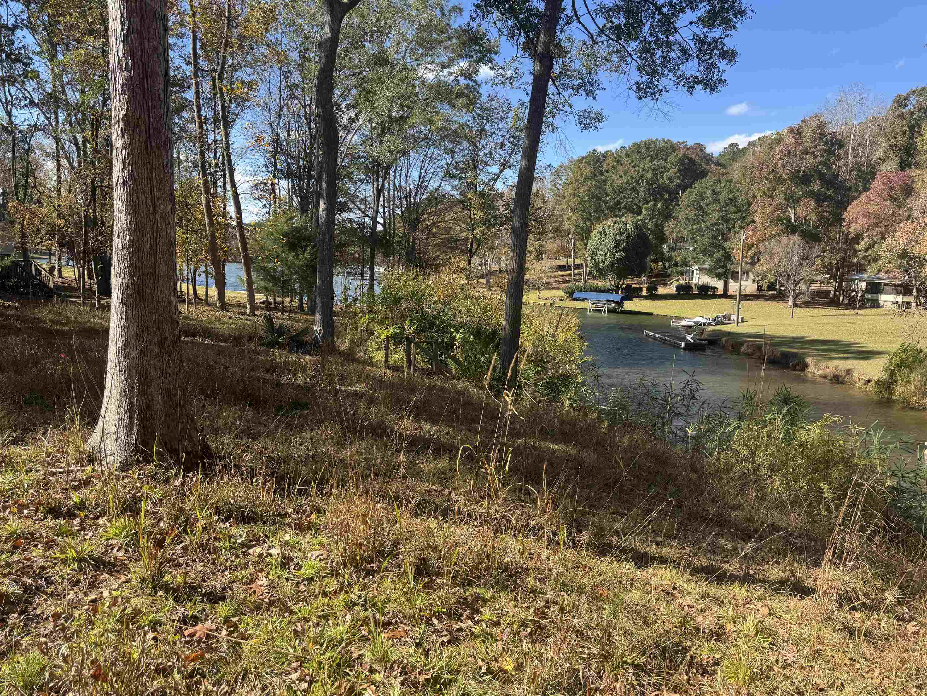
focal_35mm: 24
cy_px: 348
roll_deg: -1.6
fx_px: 643
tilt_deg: -8.8
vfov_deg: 56.8
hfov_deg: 71.6
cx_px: 464
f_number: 1.78
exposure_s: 1/1285
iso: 80
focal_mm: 6.76
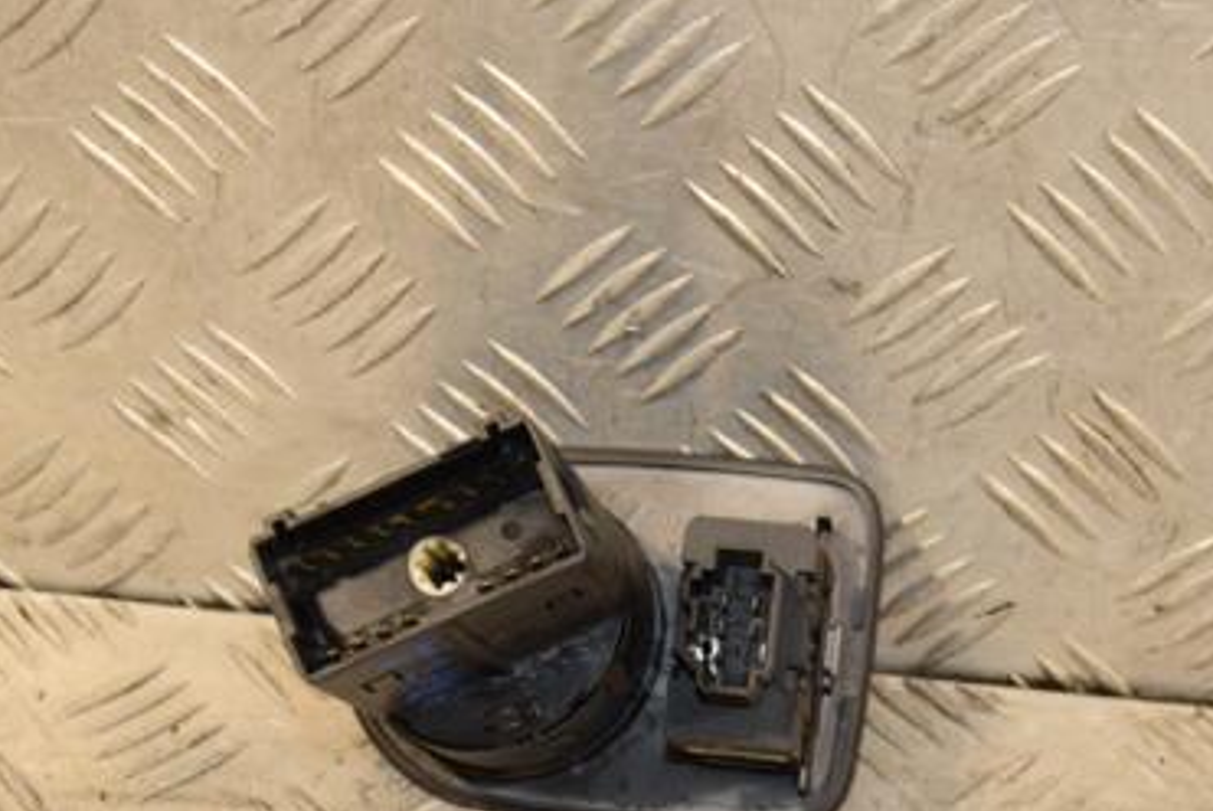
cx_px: 680
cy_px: 644
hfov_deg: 23.9
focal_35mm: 85
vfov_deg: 16.0
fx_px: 2860
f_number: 6.3
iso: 800
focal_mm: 35
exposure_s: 1/200
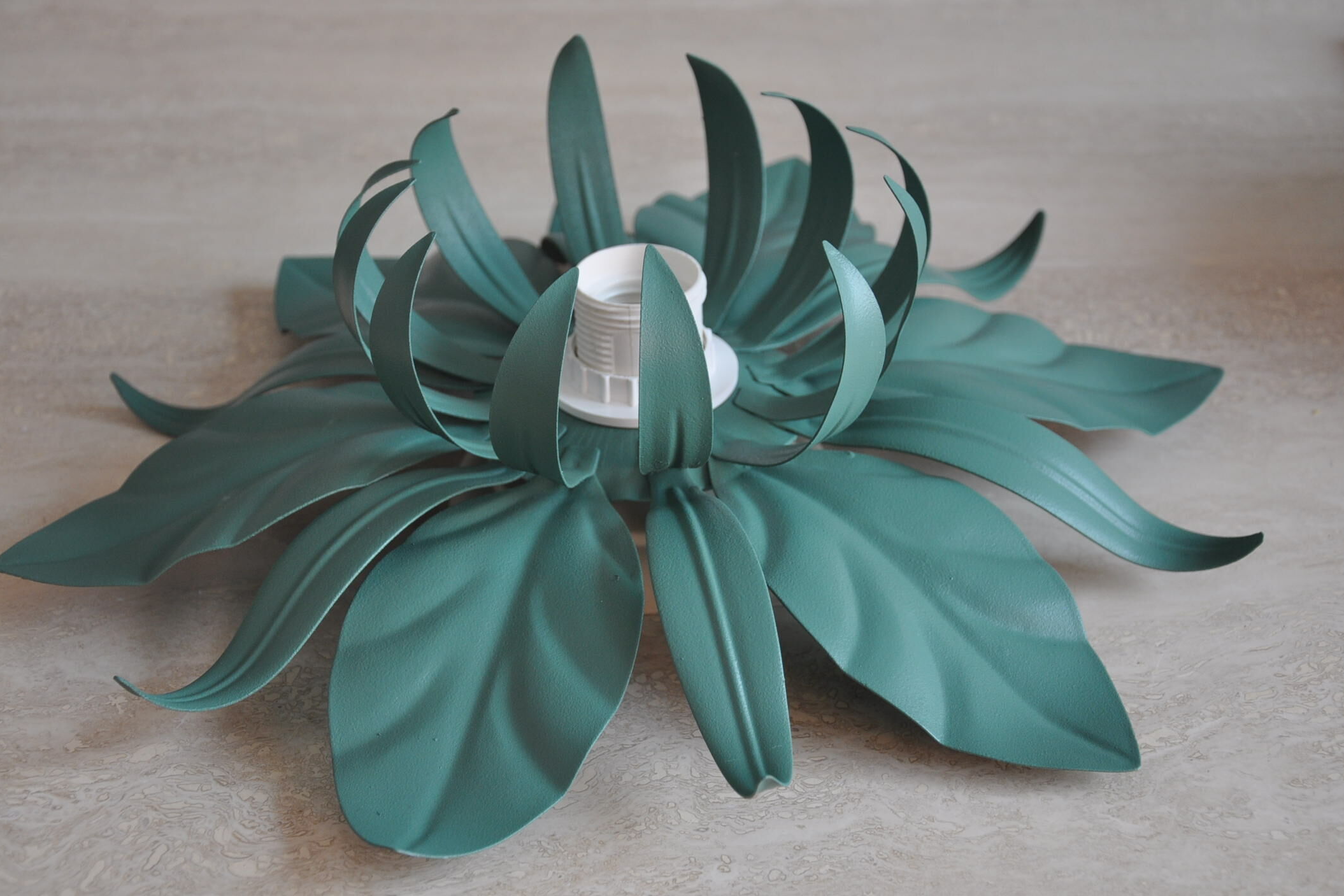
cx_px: 670
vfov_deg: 19.9
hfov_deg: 29.4
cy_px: 448
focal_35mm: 69
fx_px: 2558
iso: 500
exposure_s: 1/60
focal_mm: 45
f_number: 4.8
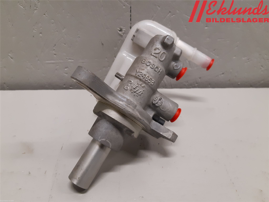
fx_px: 202
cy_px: 101
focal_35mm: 26
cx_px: 134
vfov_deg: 53.1
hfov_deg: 67.3
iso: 160
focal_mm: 3.93
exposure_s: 1/50
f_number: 1.7
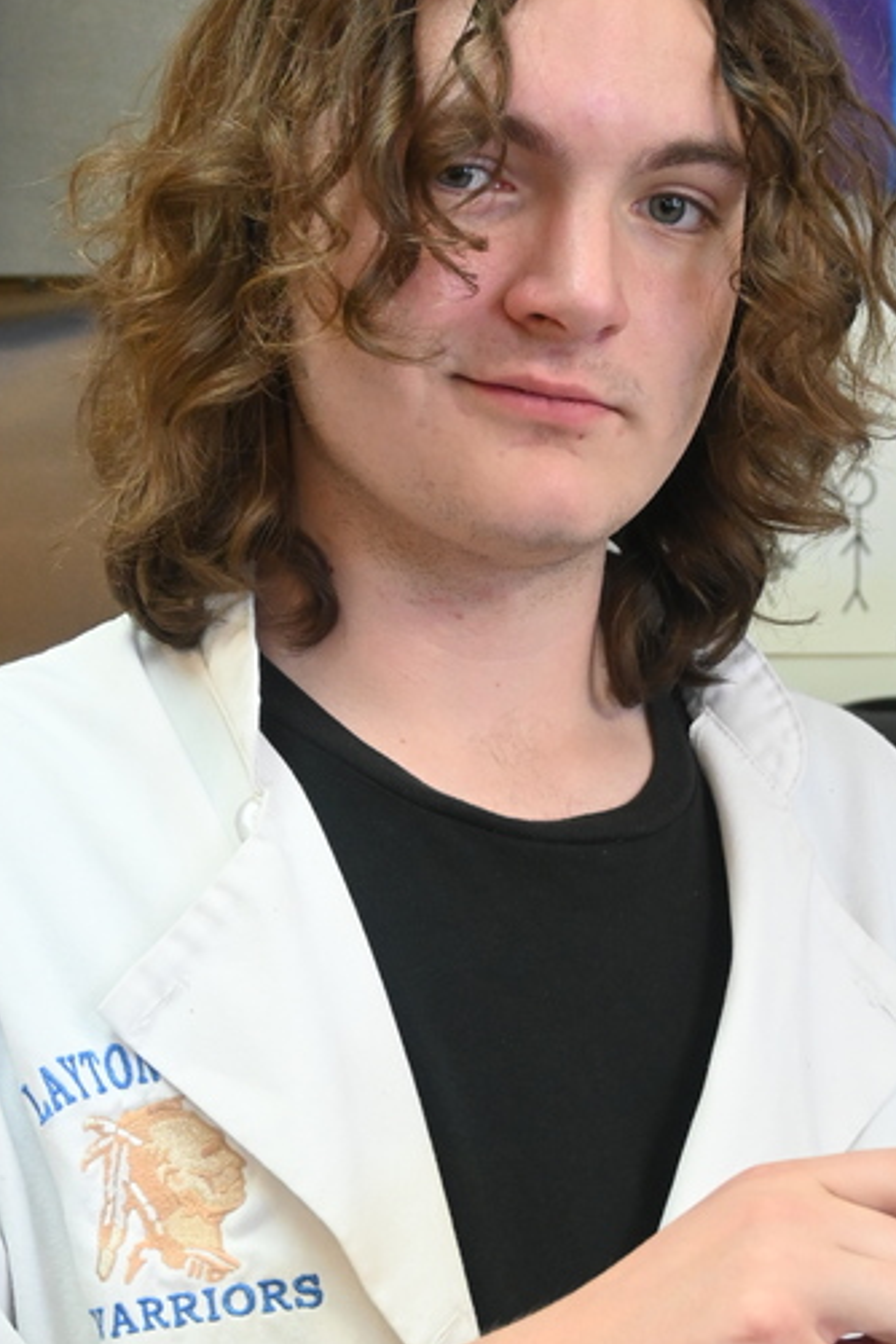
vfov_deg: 22.0
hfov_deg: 14.8
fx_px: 3434
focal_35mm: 92
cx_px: 575
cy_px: 944
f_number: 4.8
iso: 2000
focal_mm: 30
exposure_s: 1/125
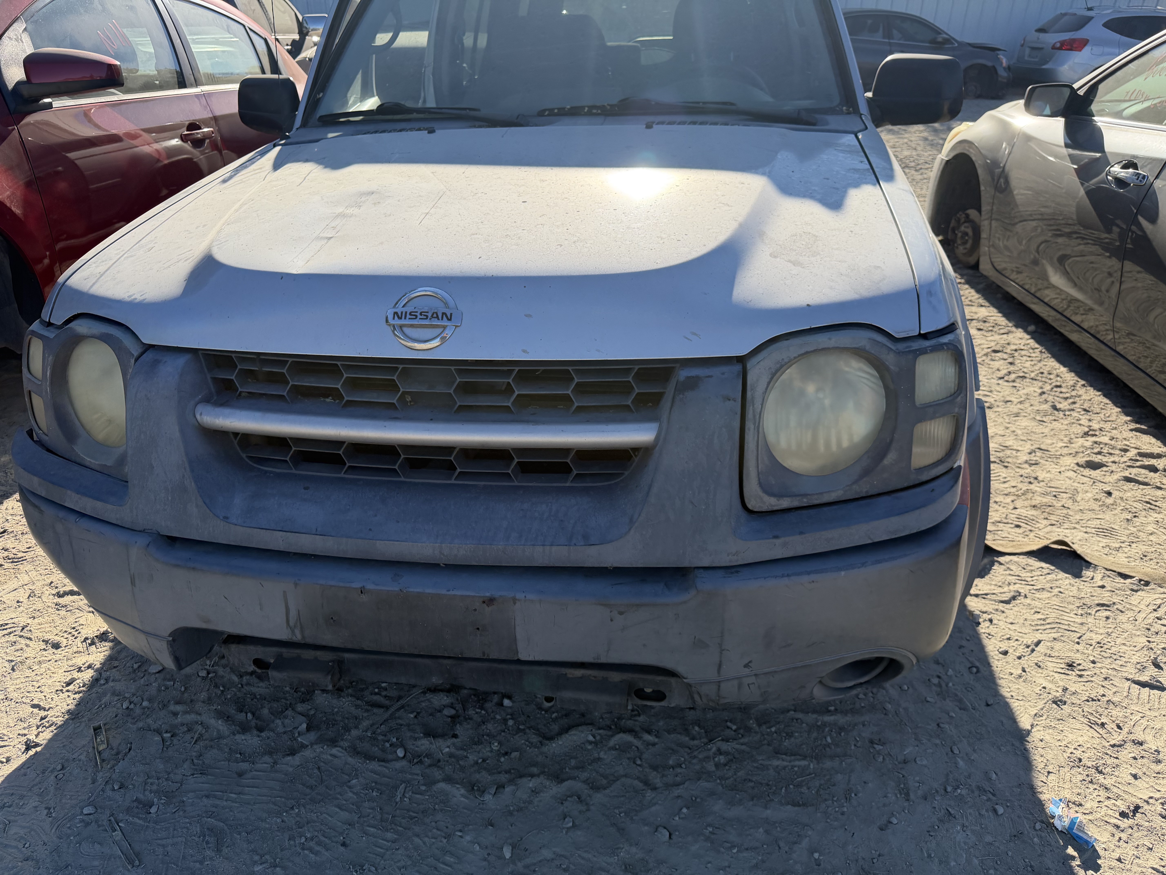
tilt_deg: -26.9
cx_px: 583
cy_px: 438
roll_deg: +0.0
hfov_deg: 71.6
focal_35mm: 24
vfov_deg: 56.8
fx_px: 808
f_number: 1.78
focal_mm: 6.76
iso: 100
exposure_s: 1/3425
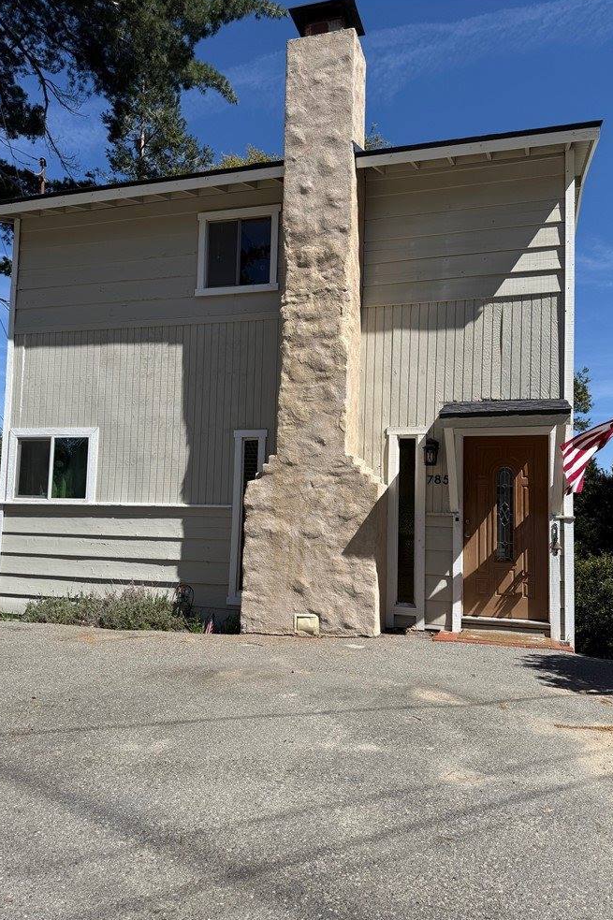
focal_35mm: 26
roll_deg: -1.1
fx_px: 664
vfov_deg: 69.4
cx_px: 300
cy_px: 473
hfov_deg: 49.5
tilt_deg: +5.2
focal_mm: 6.76
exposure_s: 1/5714
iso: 80
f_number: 1.78
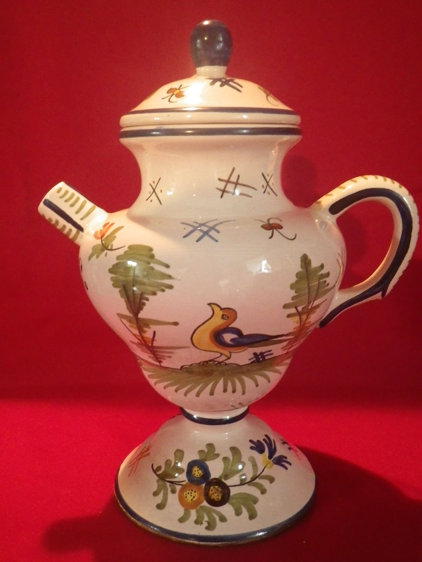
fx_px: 553
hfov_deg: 41.8
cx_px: 211
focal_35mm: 34
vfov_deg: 54.0
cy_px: 281
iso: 800
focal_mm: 6.1
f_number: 3.8
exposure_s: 1/13
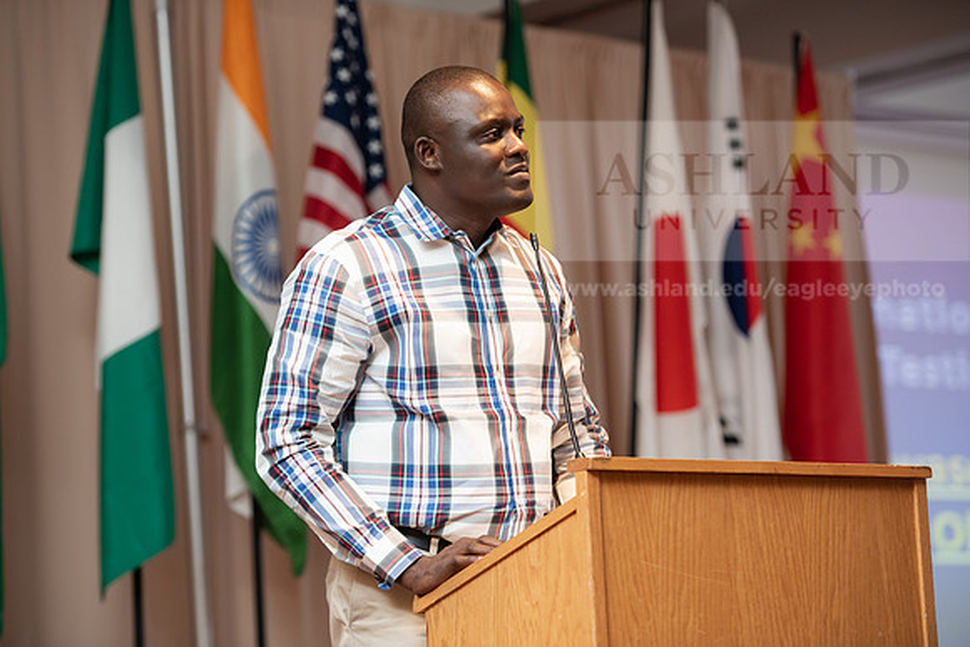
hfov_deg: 18.3
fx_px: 3018
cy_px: 324
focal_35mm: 112
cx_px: 485
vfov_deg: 12.2
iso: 1250
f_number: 3.2
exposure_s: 1/200
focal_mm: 112
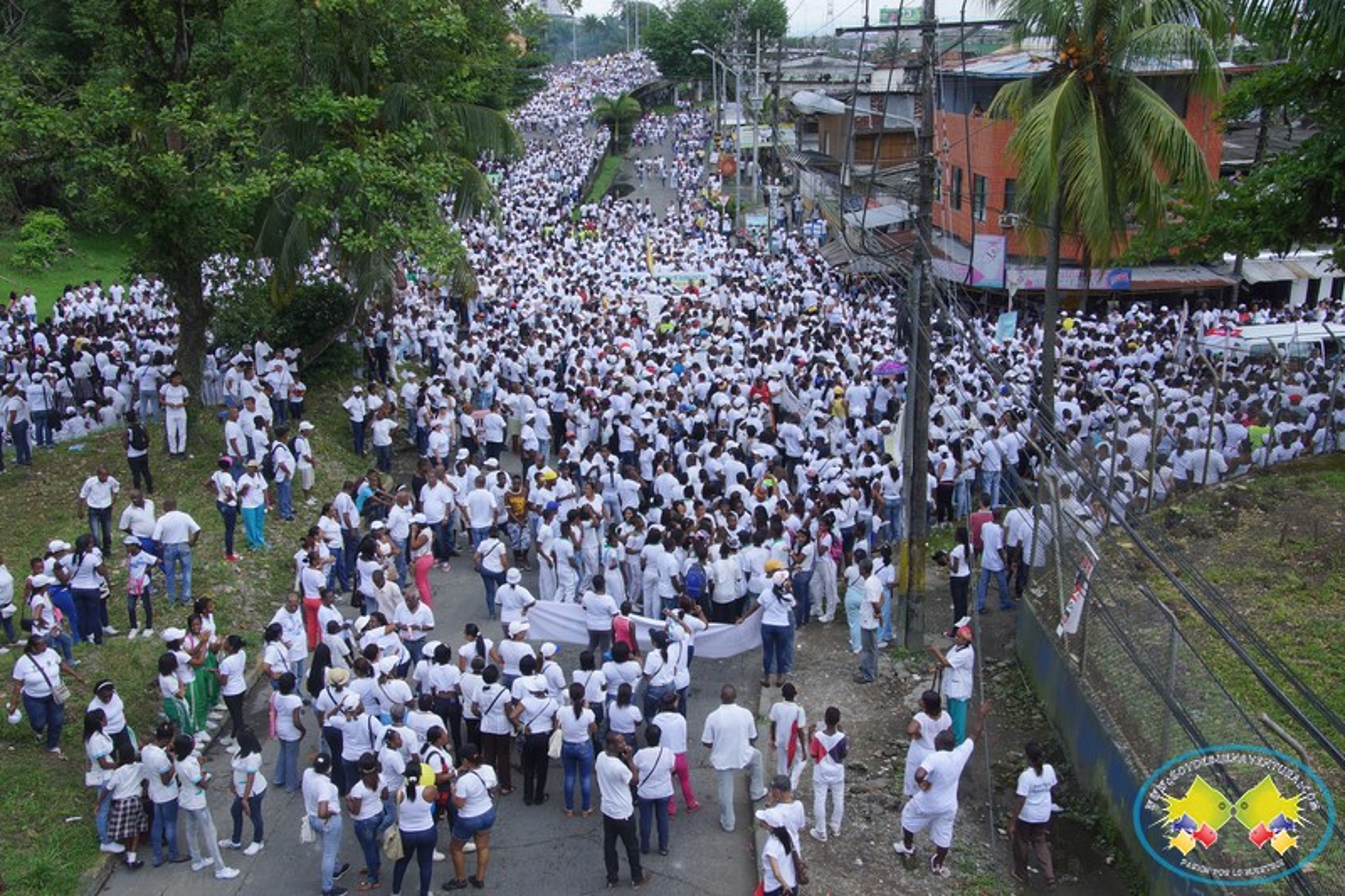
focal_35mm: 36
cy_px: 448
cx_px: 672
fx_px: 1345
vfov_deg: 36.9
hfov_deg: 53.1
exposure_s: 1/125
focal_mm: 24
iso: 200
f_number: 11
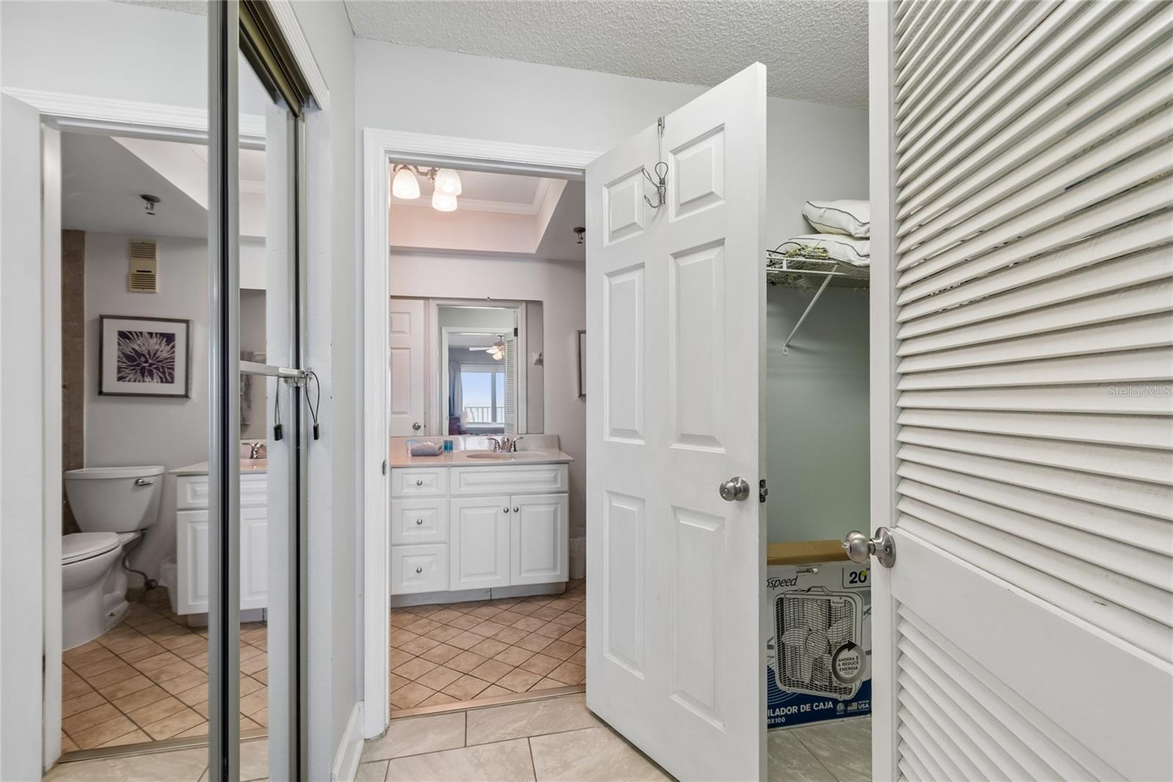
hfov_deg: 100.4
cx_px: 586
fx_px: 489
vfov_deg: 77.3
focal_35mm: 15
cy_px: 391
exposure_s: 1/15
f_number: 7.1
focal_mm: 10
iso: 100
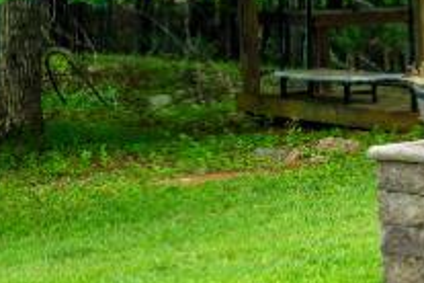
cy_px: 142
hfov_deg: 9.0
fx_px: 2556
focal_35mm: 217
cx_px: 823
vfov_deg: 6.3
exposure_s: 1/100
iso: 200
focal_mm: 30
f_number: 8
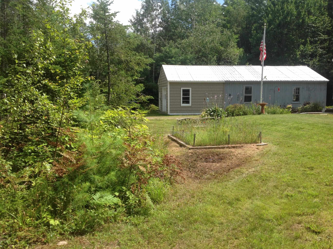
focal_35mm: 35
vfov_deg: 40.6
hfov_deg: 52.7
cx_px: 166
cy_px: 124
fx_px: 336
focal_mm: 4.28
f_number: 2.4
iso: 50
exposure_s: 1/1043
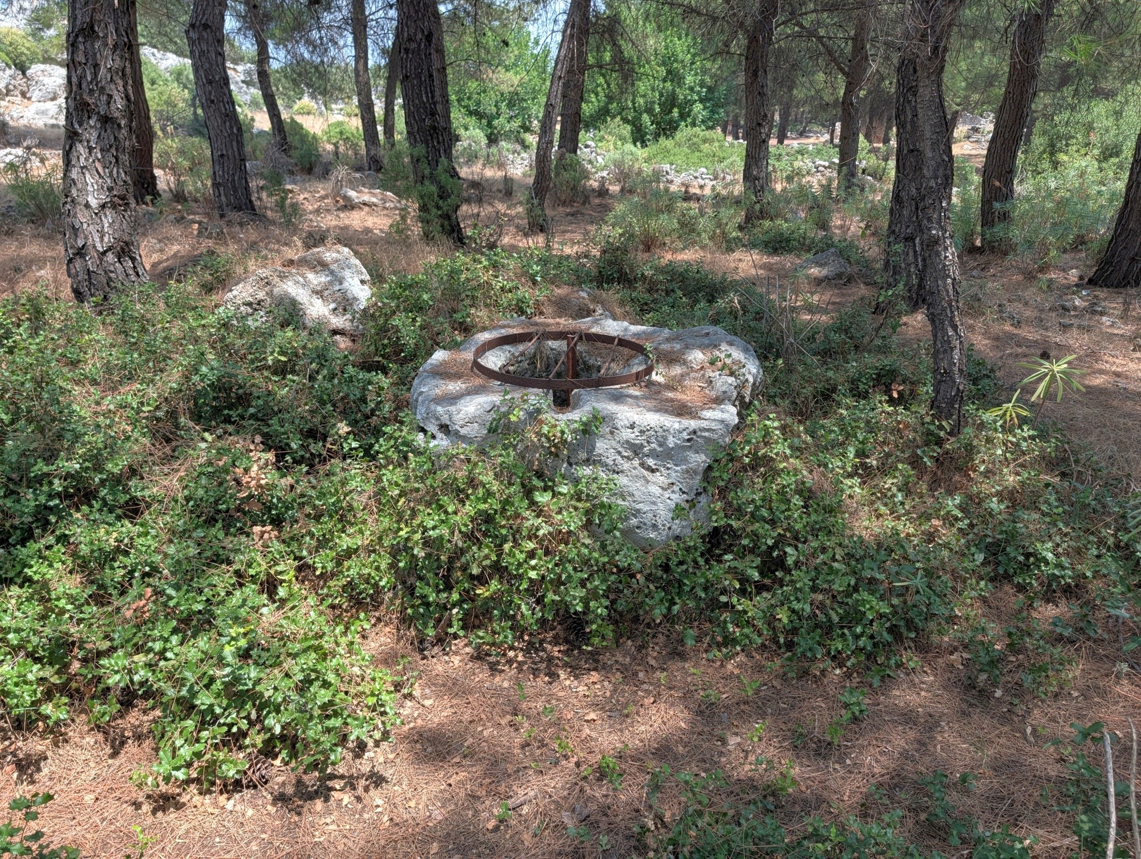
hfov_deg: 71.5
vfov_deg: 56.9
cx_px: 570
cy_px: 430
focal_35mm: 24
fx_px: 792
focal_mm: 6.9
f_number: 1.68
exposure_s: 1/441
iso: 23
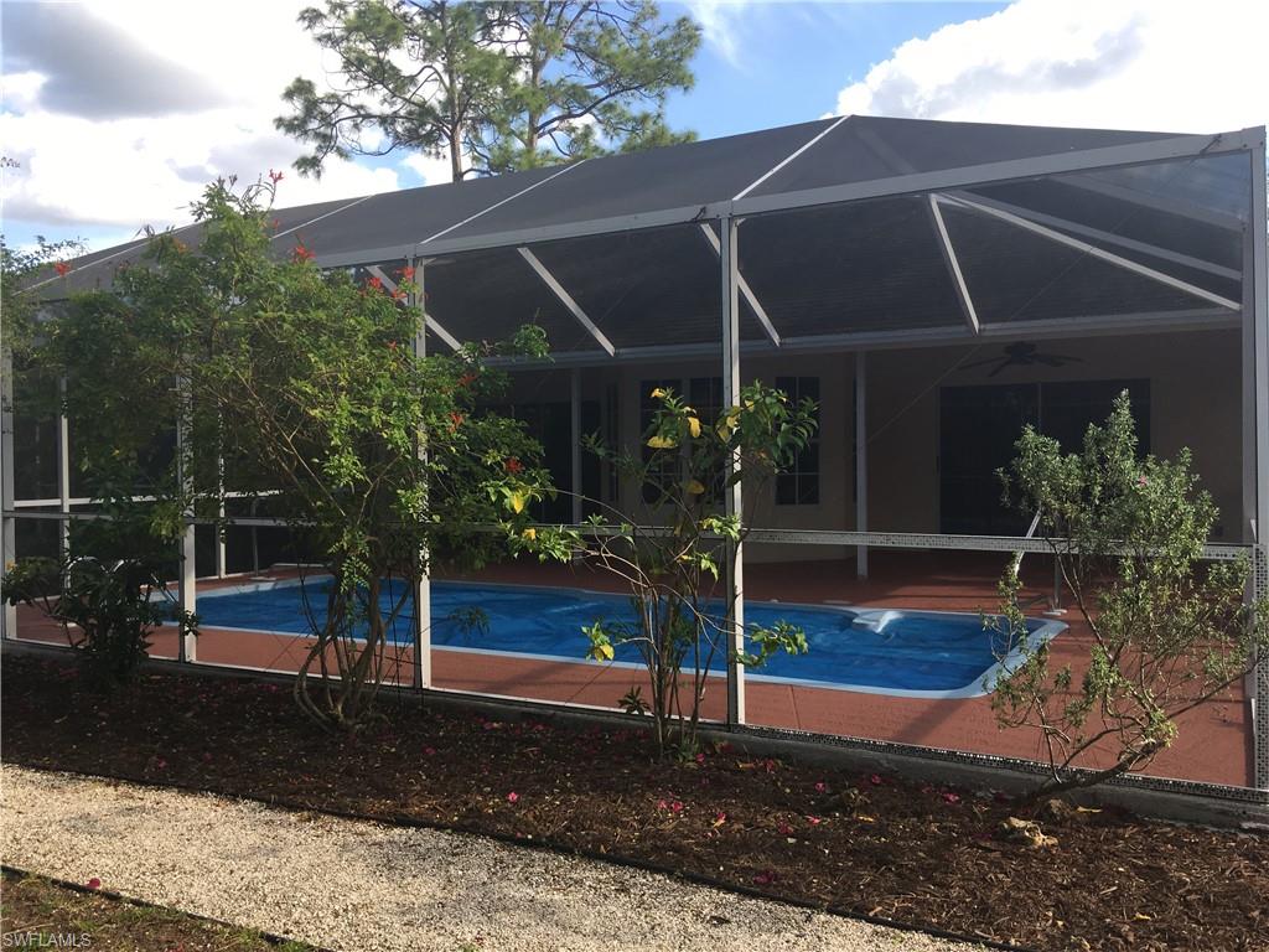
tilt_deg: +0.1
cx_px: 634
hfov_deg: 61.7
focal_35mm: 29
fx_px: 1063
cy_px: 476
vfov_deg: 48.2
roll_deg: -1.1
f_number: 2.2
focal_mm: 4.15
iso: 25
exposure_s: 1/466
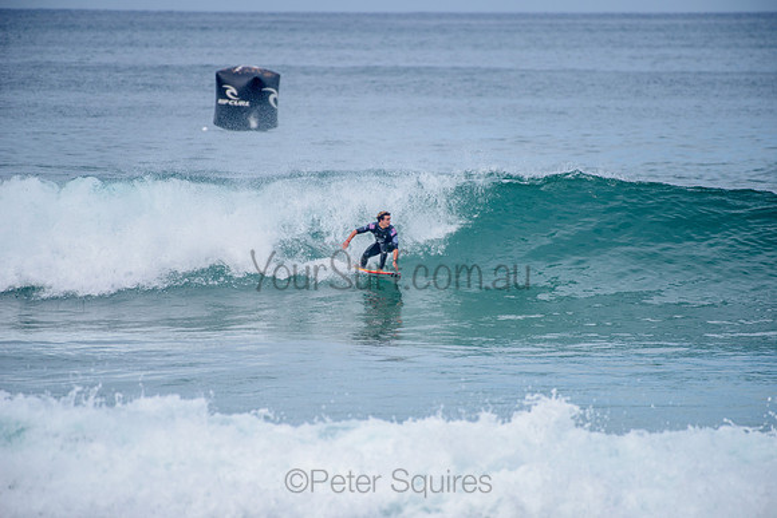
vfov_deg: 2.8
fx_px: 10794
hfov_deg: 4.1
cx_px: 388
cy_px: 259
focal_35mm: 500
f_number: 5.6
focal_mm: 500
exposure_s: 1/2000
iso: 200
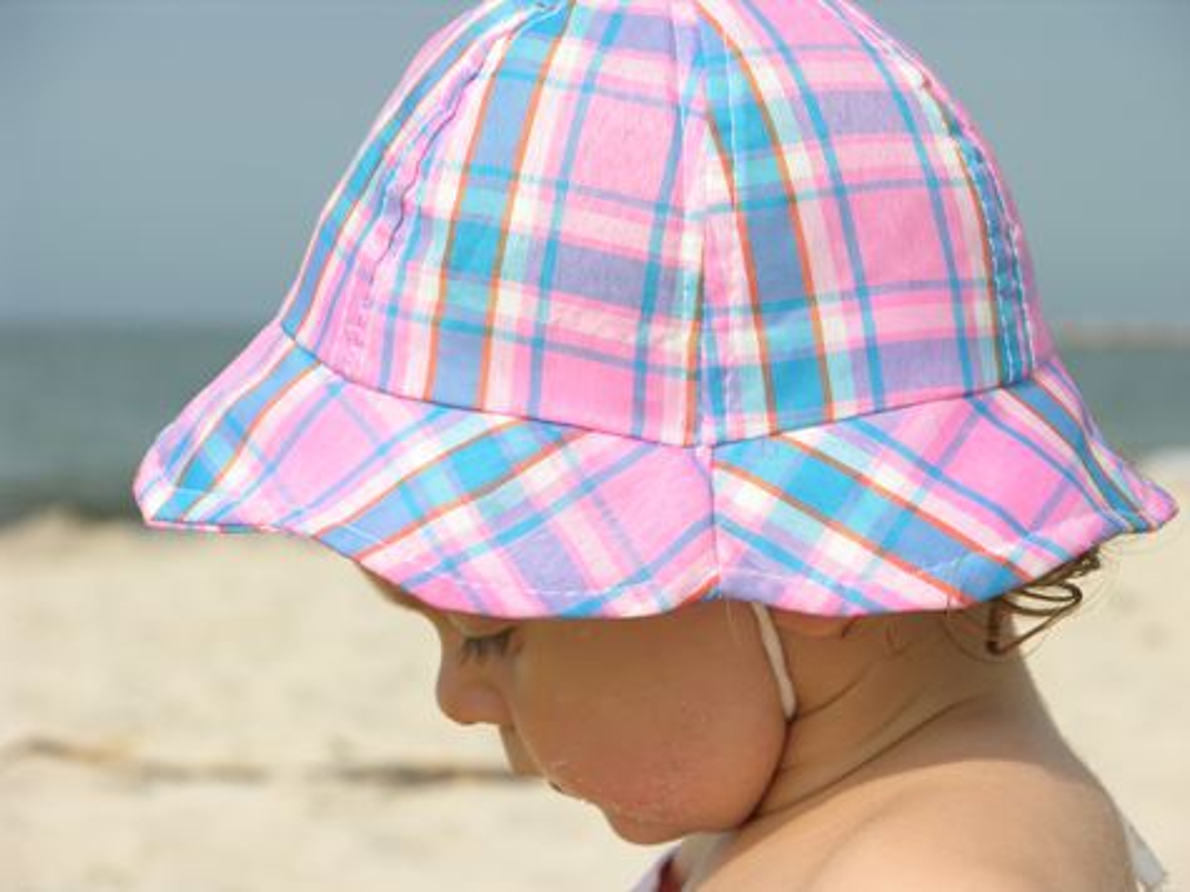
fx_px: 6530
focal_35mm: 190
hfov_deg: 10.4
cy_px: 446
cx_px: 595
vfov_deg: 7.8
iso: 50
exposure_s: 1/303
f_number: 5.7
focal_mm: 48.5
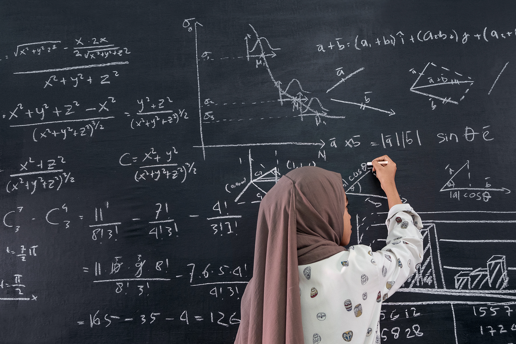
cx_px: 258
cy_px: 172
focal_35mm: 31
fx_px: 444
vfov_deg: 42.3
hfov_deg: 60.3
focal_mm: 20.5
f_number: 5
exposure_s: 1/60
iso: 1600
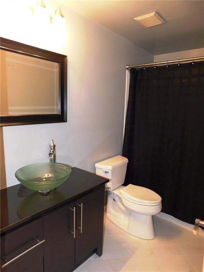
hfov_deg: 58.9
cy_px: 136
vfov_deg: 73.9
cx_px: 102
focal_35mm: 23
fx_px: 181
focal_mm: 4
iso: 200
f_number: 3
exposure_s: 1/30
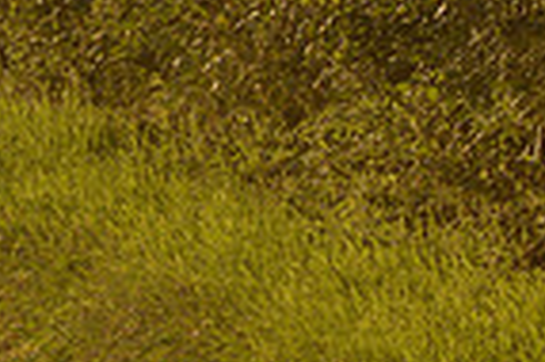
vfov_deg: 1.7
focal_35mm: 814
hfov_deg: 2.5
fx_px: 12309
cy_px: -309
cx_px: -492
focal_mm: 200
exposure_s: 1/1000
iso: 2500
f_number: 14
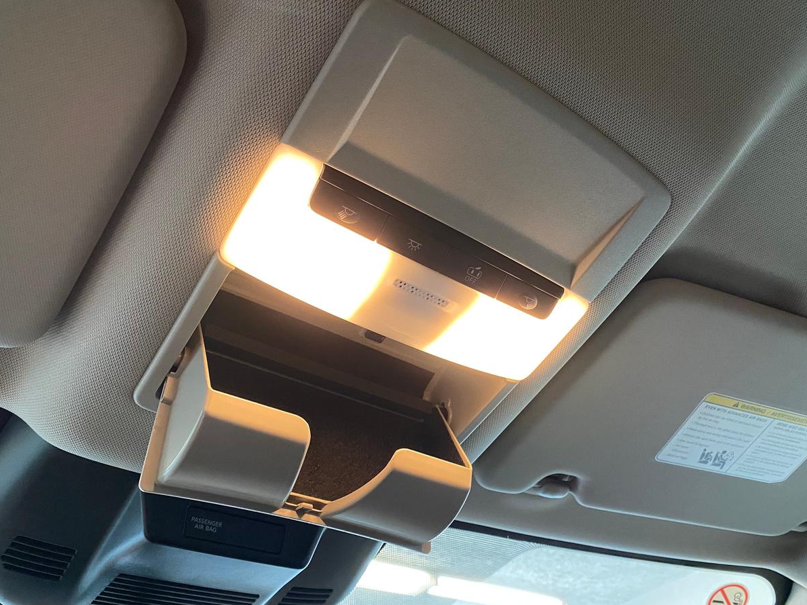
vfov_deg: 49.7
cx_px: 398
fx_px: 653
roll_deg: +5.9
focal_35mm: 28
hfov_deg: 63.5
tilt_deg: +43.4
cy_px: 287
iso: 400
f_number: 1.8
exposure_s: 1/40
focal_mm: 4.25
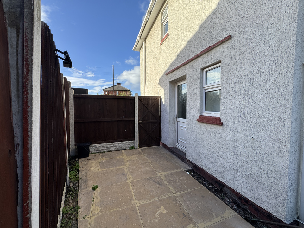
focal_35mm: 14
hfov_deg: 102.1
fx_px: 123
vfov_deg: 85.7
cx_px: 152
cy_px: 114
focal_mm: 2.22
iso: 50
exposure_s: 1/700
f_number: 2.2
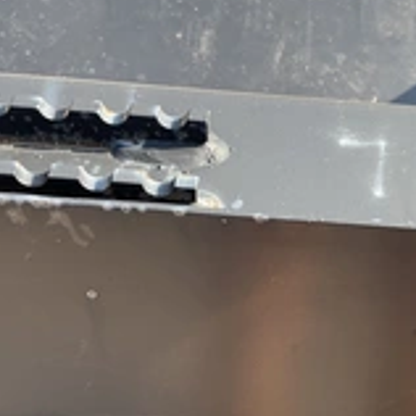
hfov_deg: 25.9
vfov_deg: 26.4
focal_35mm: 65
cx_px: 348
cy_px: 269
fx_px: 884
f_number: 1.8
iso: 25
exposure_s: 1/220
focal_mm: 3
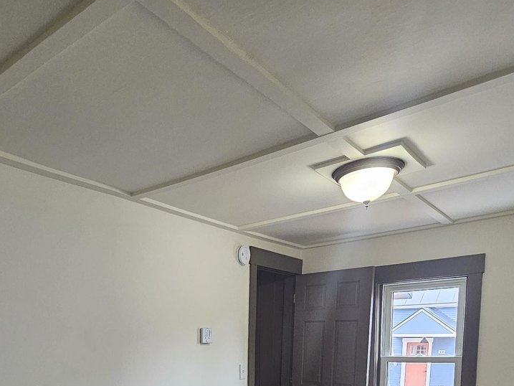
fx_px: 431
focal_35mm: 29
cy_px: 408
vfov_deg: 40.5
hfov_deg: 60.6
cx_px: 183
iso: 250
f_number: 2.2
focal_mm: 2.2
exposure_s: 1/60
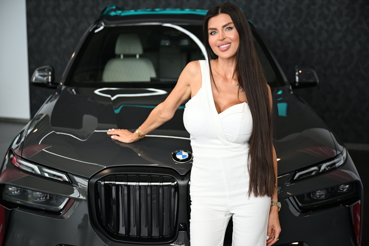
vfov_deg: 26.0
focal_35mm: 52
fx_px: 533
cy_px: 123
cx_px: 184
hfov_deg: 38.2
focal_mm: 52
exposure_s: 1/1250
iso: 800
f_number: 2.8
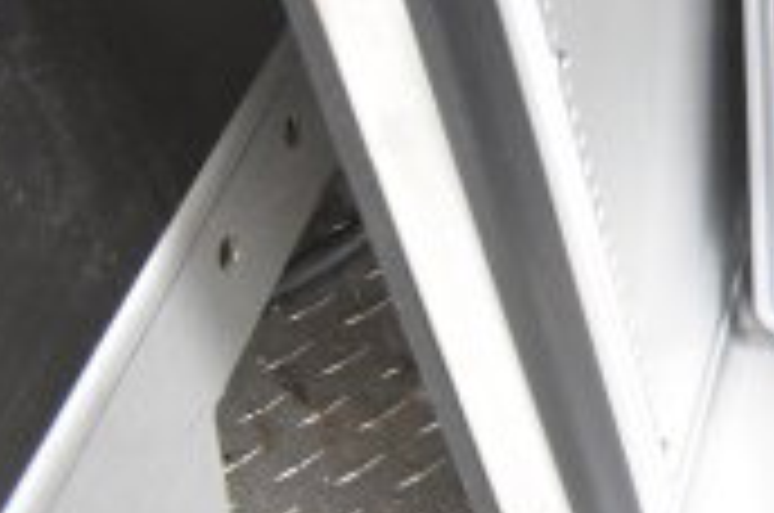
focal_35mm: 96
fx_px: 2060
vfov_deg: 13.6
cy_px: -169
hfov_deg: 17.7
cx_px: 1341
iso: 4500
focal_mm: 18
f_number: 3.5
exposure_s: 1/30
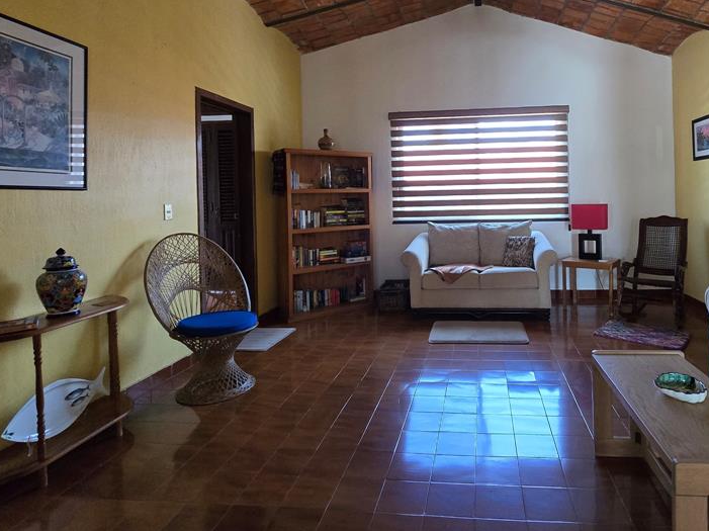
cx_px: 445
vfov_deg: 67.4
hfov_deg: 83.0
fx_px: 389
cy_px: 193
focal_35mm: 19
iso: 800
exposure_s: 1/60
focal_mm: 2.2
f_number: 2.2
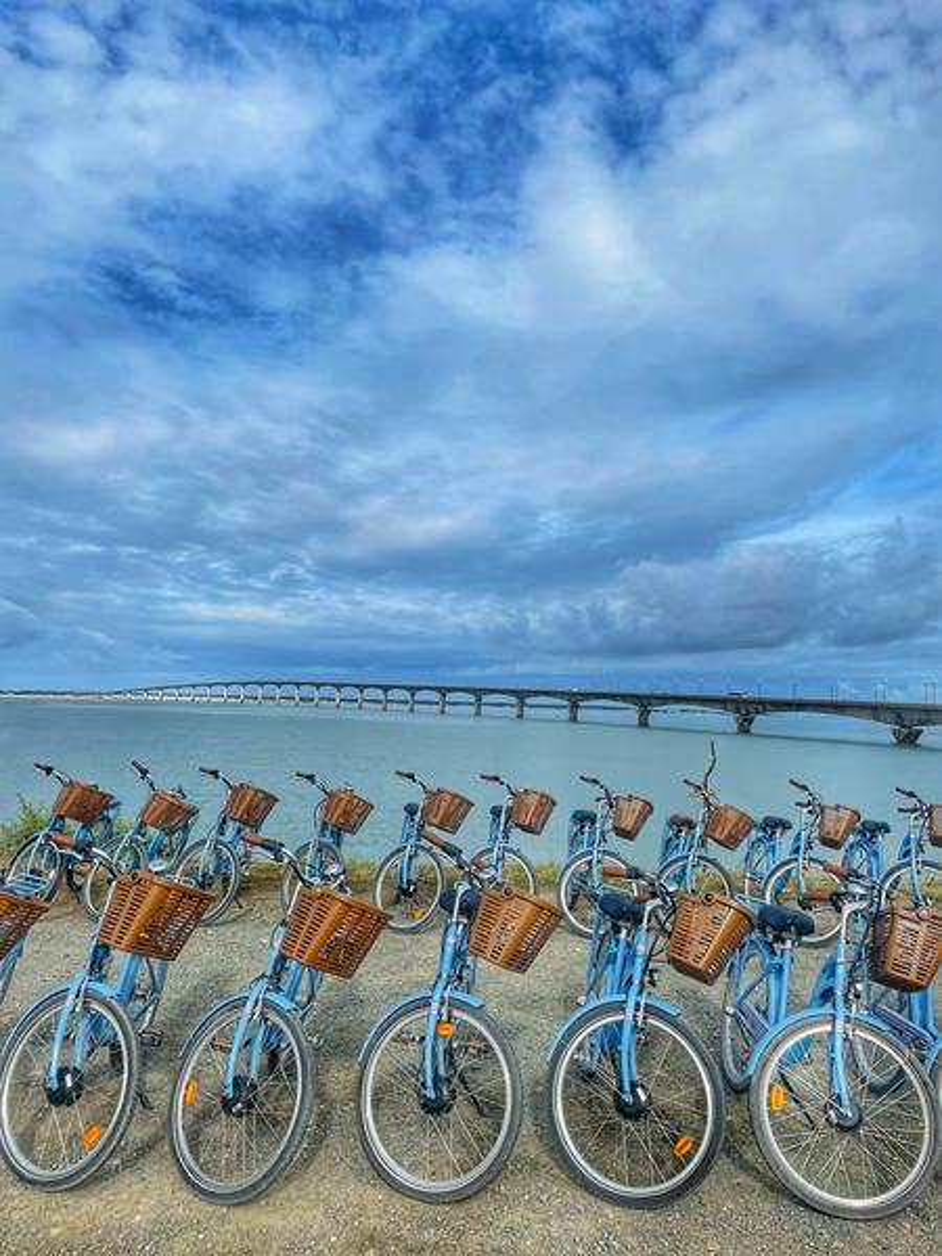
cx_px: 471
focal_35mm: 26
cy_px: 628
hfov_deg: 53.1
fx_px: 943
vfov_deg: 67.3
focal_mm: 4.2
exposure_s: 1/4831
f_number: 1.6
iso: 32
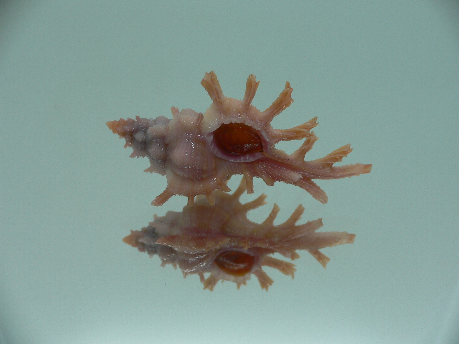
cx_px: 230
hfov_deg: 52.6
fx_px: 464
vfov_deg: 40.7
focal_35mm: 35
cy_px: 172
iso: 80
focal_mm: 4.6
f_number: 2.8
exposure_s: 1/60
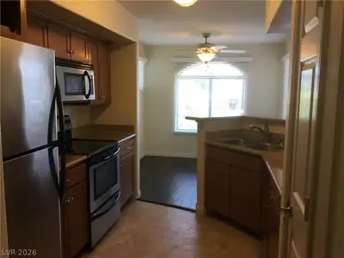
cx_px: 172
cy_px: 129
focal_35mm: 31
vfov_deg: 45.4
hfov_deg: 58.4
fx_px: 308
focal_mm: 3.3
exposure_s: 1/30
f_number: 2.4
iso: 25
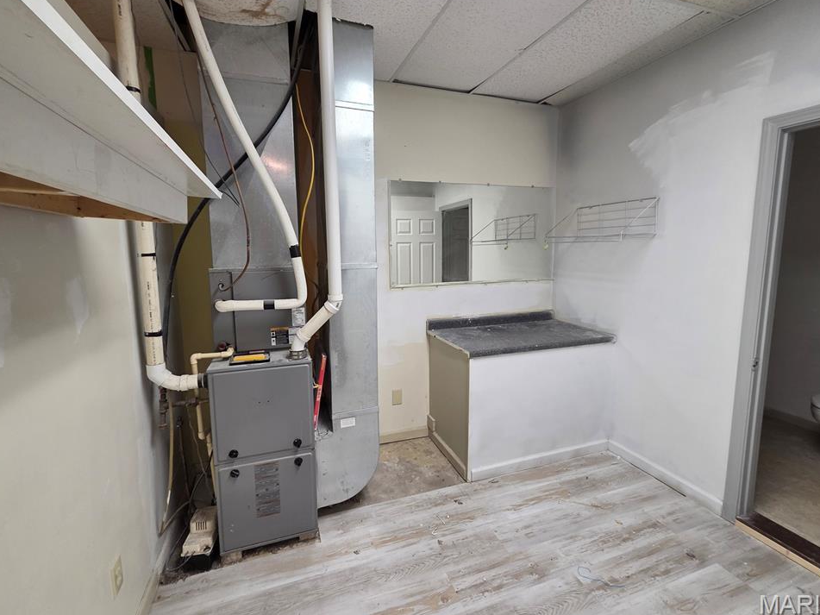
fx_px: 332
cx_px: 404
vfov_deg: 85.6
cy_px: 292
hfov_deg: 102.1
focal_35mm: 14
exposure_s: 1/60
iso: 200
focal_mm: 2.2
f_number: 2.2
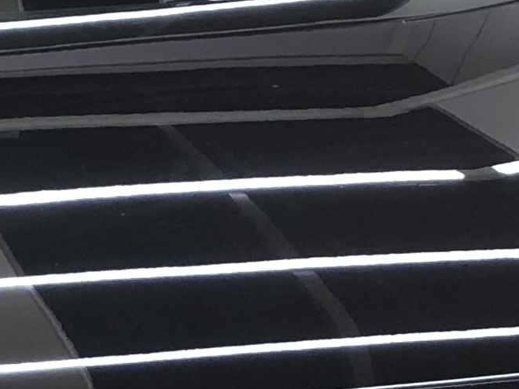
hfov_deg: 11.5
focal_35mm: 171
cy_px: 512
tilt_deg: -16.2
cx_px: 81
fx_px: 2564
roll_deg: +3.8
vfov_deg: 8.6
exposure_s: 1/33
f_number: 1.8
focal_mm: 4
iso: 25
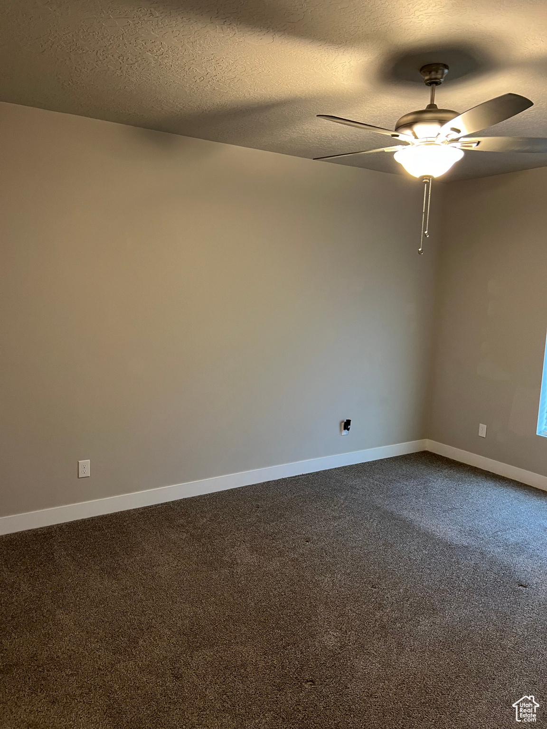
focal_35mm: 26
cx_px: 274
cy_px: 364
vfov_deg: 67.3
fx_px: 548
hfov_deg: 53.1
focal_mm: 5.7
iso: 320
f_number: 1.5
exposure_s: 1/60
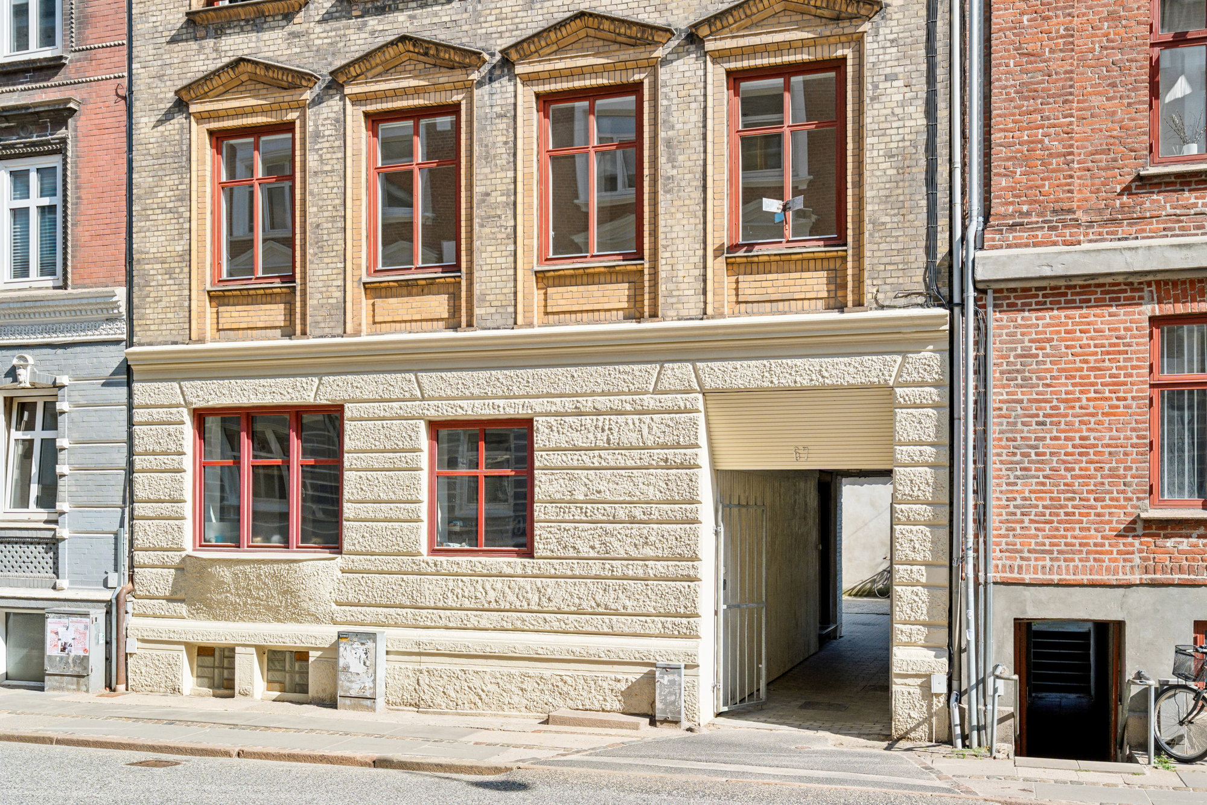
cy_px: 402
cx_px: 604
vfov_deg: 37.8
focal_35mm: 35
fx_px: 1173
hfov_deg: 54.4
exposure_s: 1/800
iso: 400
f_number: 8
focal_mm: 35
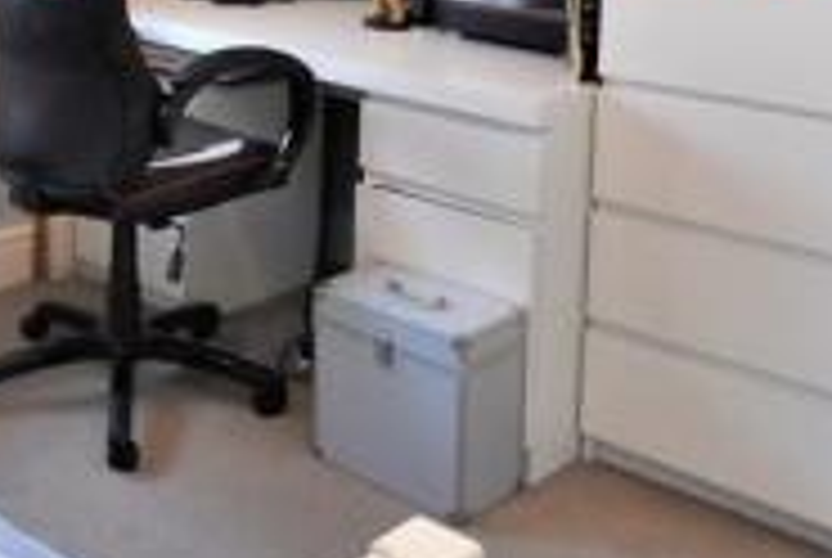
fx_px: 1227
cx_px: 155
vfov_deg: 24.3
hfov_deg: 36.1
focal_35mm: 53
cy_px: -16
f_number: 5.6
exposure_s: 1/125
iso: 800
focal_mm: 10
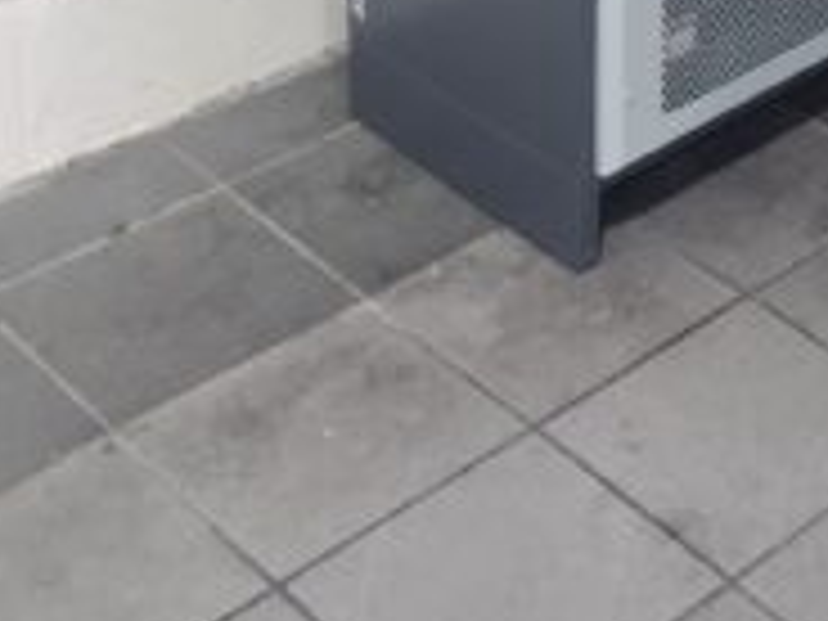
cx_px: 1044
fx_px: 2296
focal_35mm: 96
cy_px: -572
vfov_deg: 13.5
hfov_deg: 19.1
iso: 160
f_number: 1.8
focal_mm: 5.4
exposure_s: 1/100
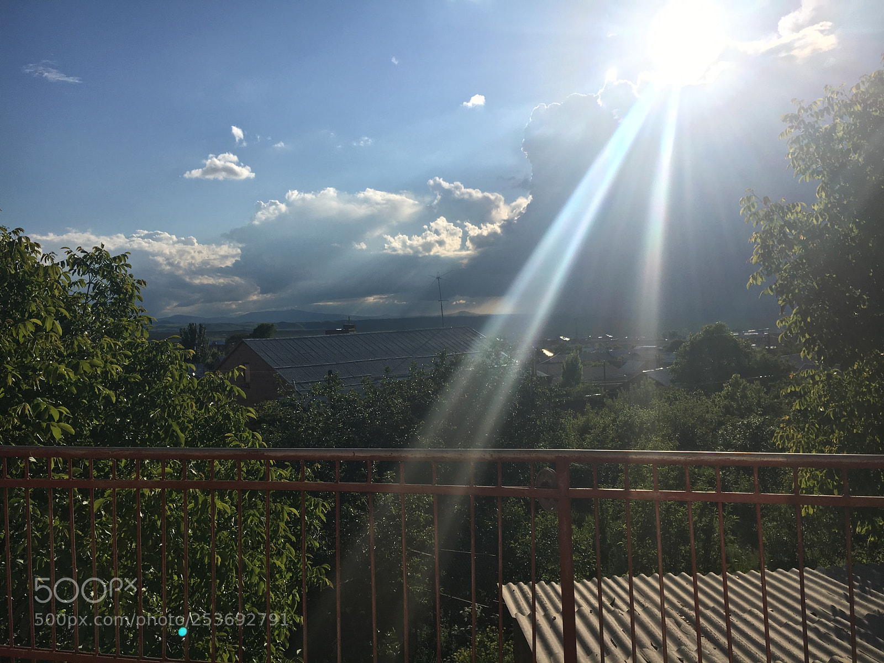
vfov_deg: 48.2
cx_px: 442
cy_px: 332
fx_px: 741
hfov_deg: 61.7
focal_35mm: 29
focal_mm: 4.15
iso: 25
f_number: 2.2
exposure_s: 1/3846
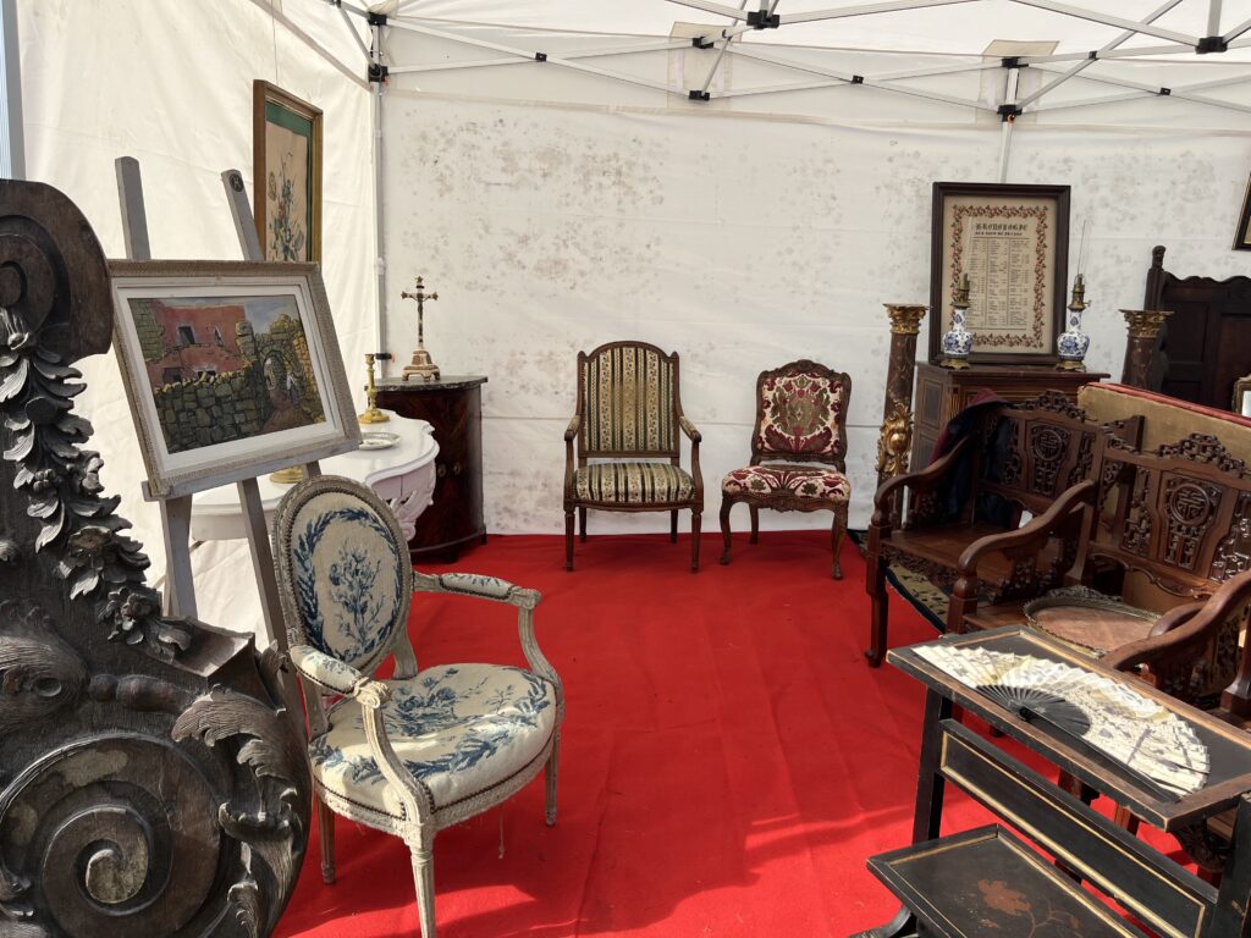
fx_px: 940
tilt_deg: -13.5
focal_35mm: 26
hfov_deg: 67.3
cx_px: 626
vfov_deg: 53.1
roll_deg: -0.5
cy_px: 469
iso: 50
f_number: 1.6
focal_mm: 5.1
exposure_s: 1/1776
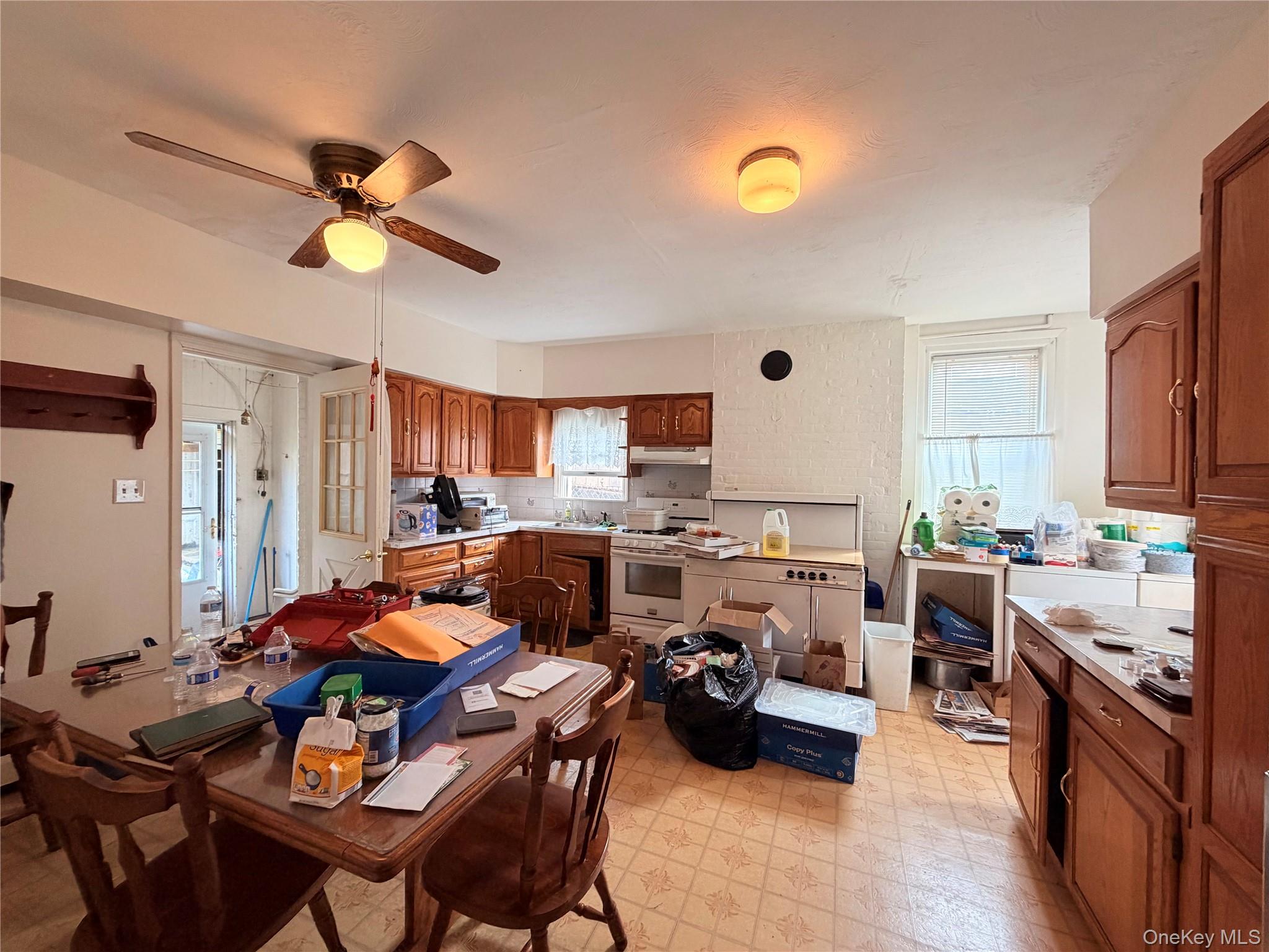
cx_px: 634
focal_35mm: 14
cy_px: 476
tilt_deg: -0.2
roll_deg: -0.9
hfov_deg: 102.1
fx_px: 513
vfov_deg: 85.7
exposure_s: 1/120
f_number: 2.2
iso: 250
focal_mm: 2.22
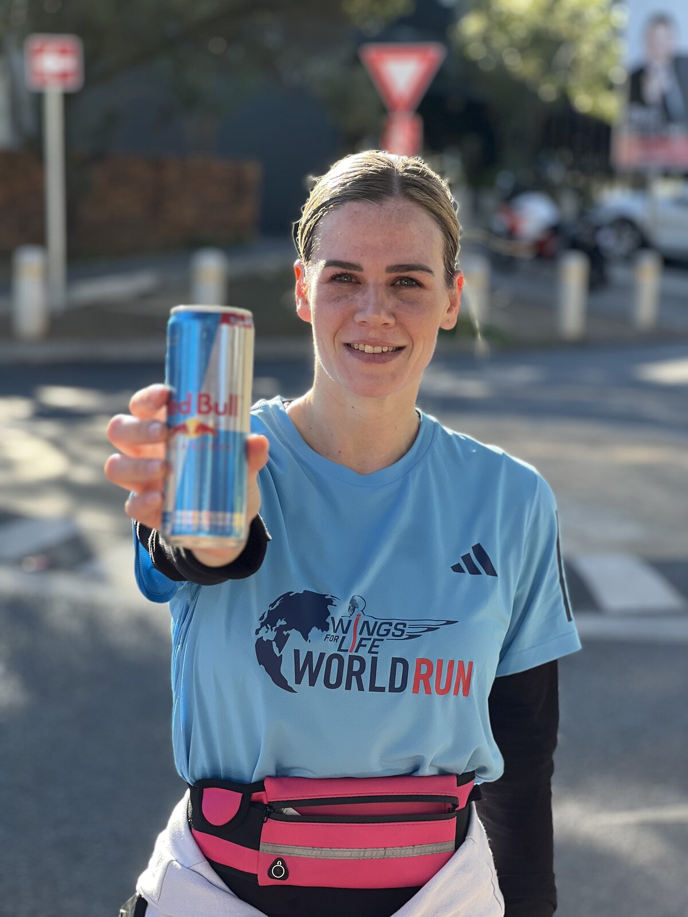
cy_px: 458
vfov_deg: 25.3
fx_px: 2041
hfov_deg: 19.1
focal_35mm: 77
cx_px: 344
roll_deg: -2.6
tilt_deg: -4.0
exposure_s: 1/121
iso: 32
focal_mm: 9
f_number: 2.8
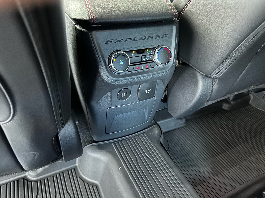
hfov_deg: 71.6
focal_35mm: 24
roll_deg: -4.8
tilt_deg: -37.2
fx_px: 184
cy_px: 99
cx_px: 132
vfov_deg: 56.8
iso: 1600
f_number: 1.78
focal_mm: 6.86
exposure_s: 1/24
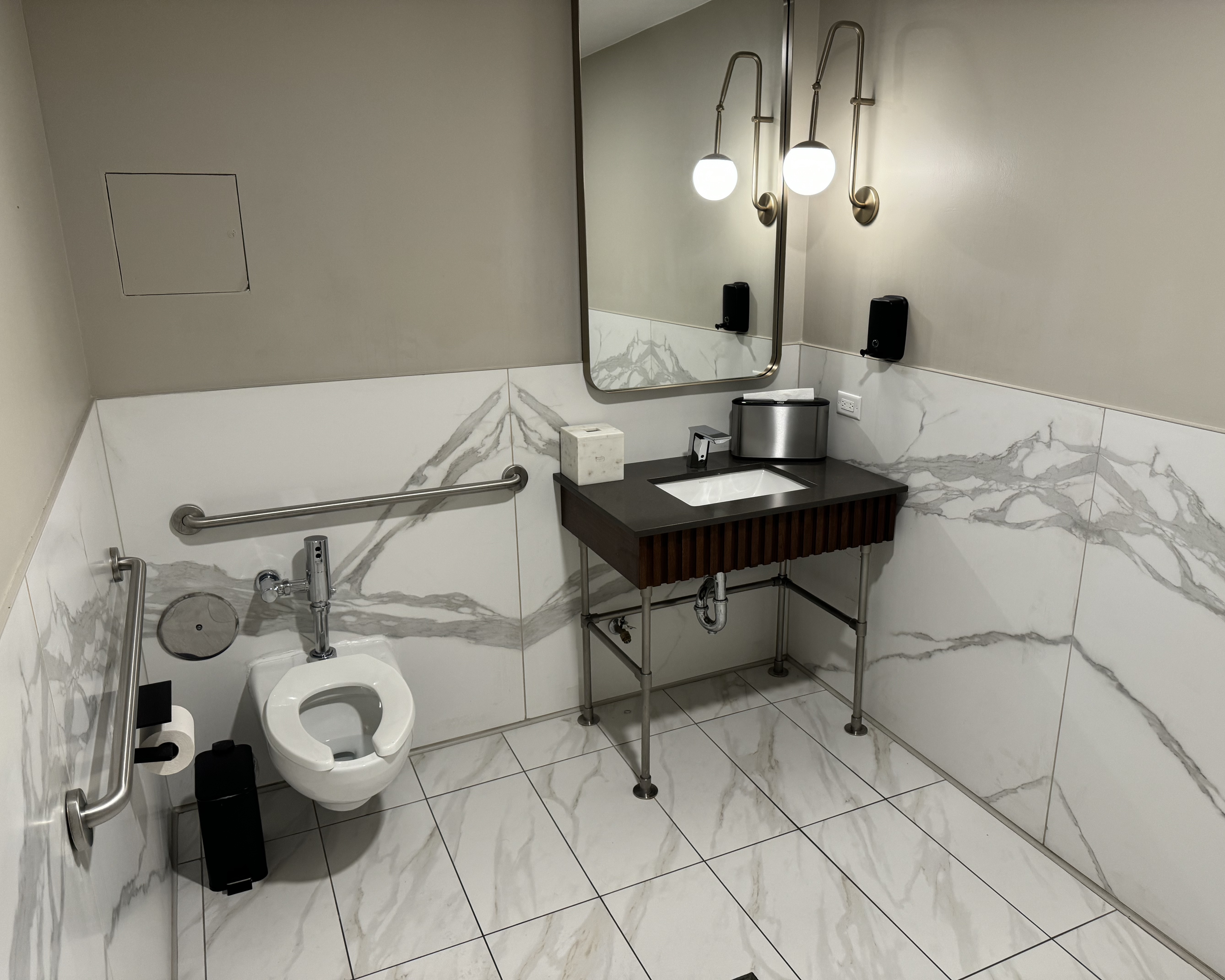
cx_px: 639
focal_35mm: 25
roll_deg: +0.3
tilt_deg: -17.1
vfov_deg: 56.8
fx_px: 906
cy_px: 490
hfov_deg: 68.1
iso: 200
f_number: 1.78
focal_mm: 6.76
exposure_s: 1/60
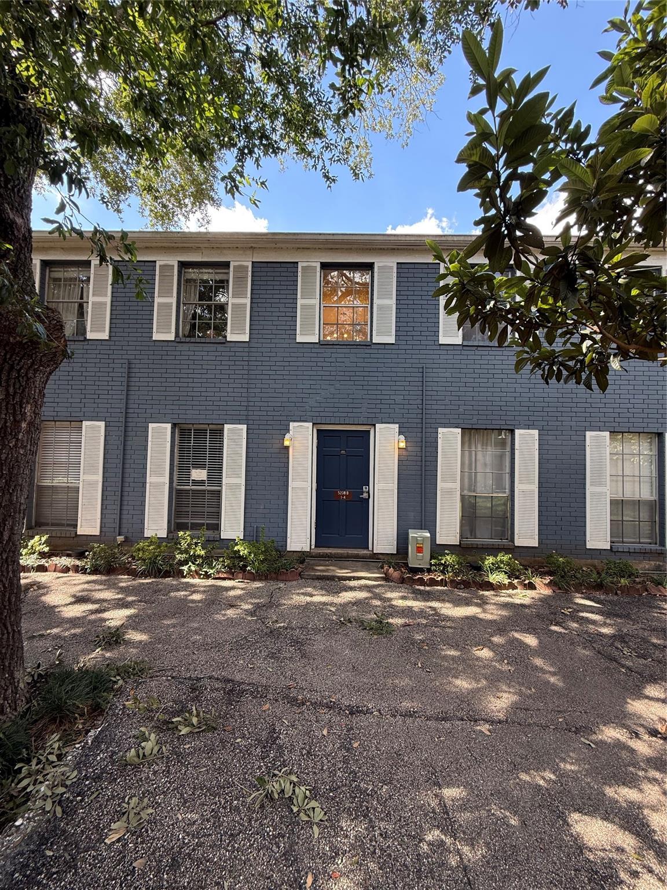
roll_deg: -1.7
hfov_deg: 85.7
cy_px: 445
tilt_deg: +3.0
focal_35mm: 14
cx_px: 334
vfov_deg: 102.1
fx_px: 360
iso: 64
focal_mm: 2.22
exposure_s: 1/107
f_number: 2.2
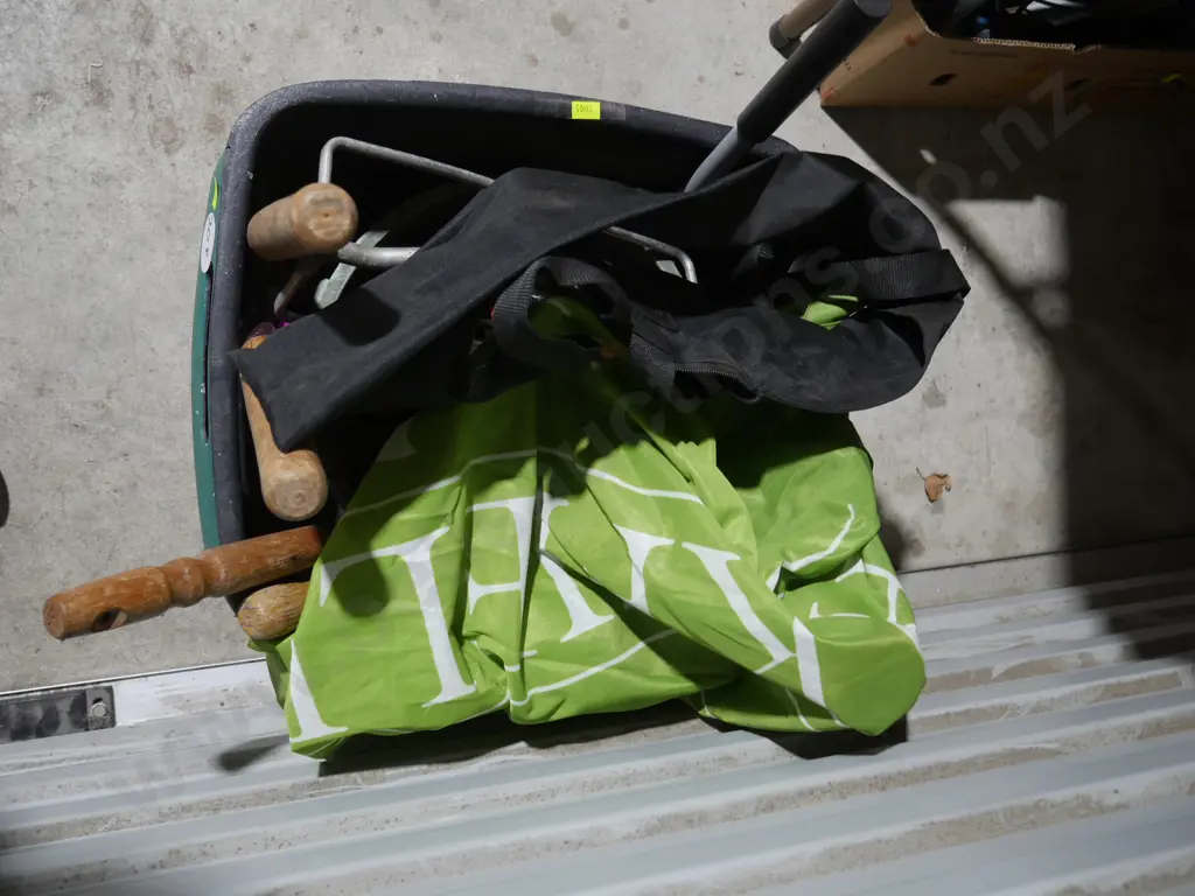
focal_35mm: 30
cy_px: 448
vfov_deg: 46.8
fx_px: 1036
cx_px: 598
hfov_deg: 60.0
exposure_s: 1/60
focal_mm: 15
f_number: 3.6
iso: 500
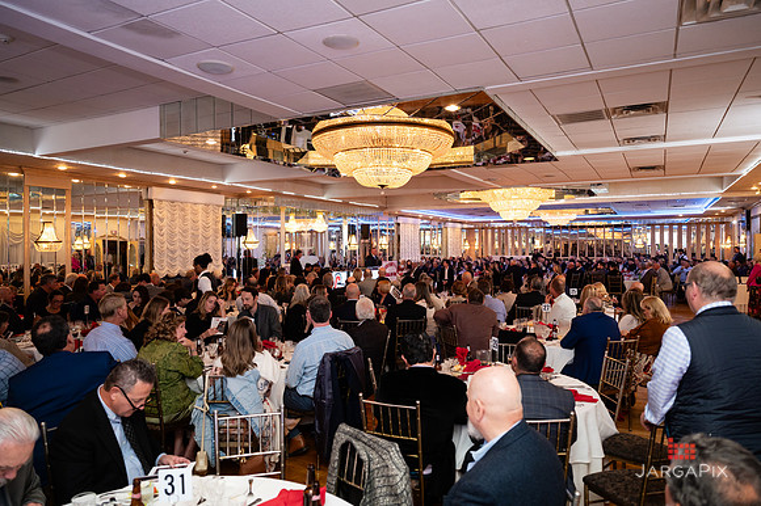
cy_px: 253
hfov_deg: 73.1
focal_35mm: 24
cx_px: 380
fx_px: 514
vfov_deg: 52.5
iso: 1250
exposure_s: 1/200
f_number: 3.2
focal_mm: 24
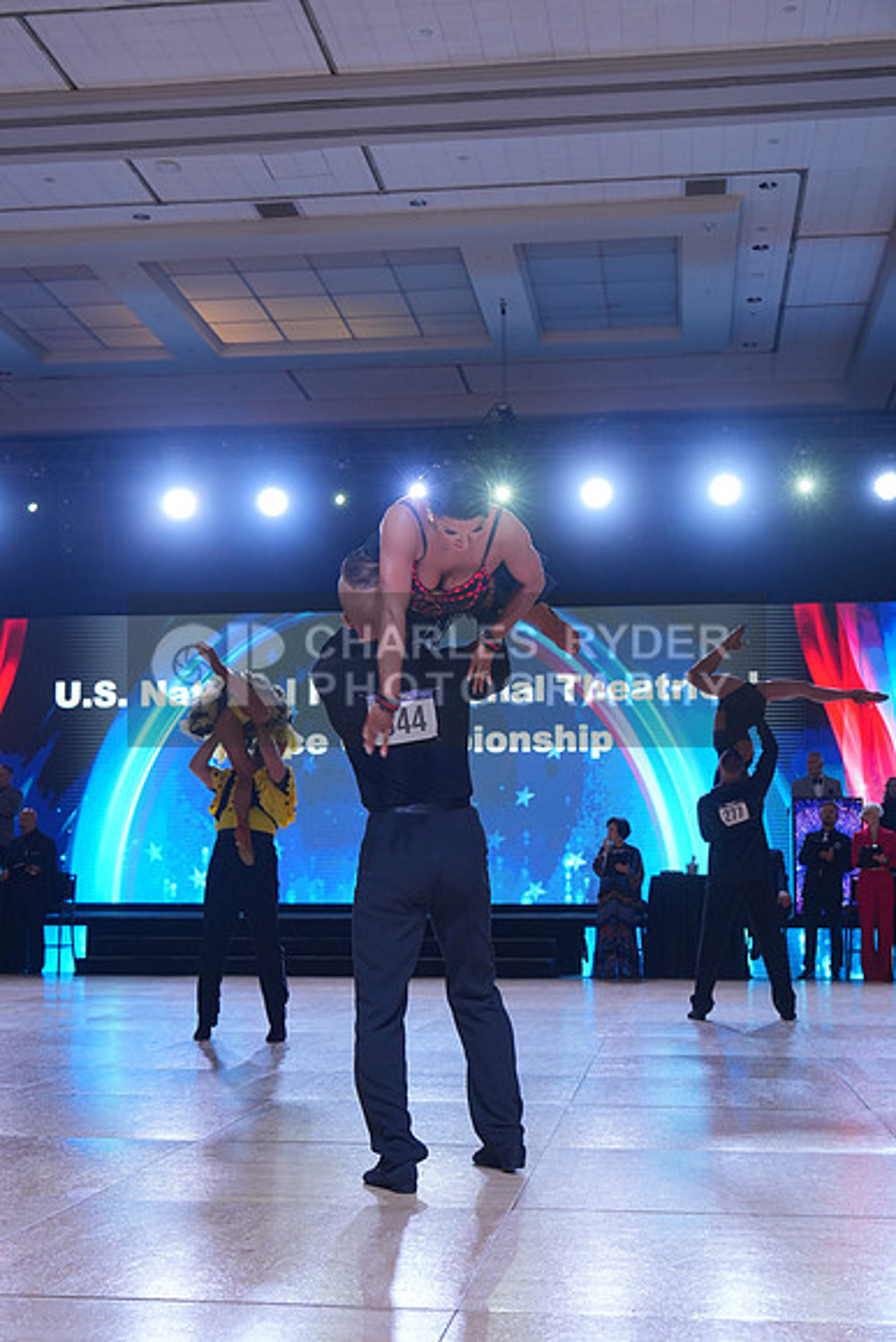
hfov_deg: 28.7
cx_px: 448
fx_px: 1753
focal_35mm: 47
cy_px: 671
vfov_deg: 41.9
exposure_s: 1/400
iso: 1250
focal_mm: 47
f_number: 5.6
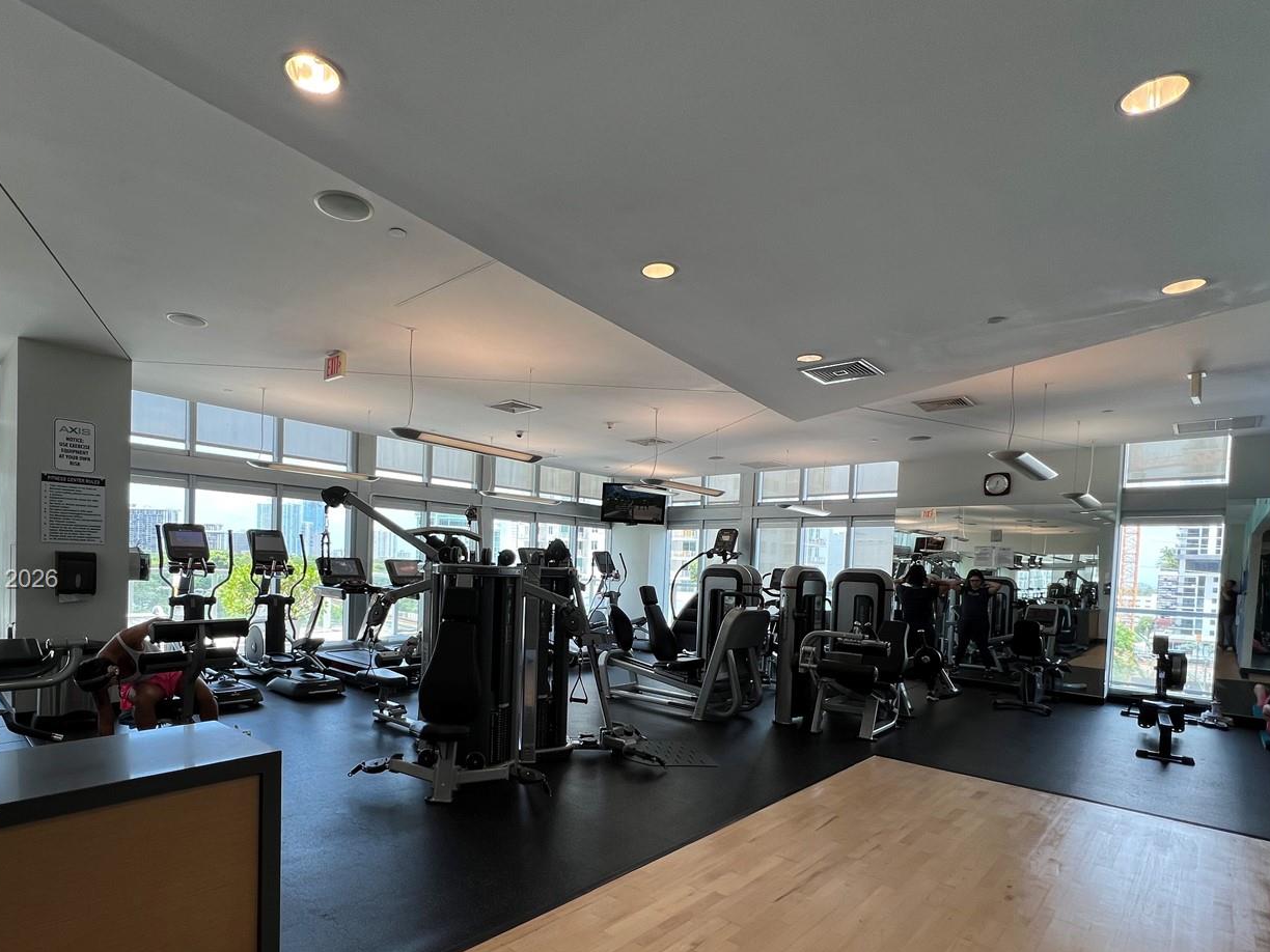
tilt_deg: -0.6
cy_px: 581
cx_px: 565
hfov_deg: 90.7
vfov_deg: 73.7
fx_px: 624
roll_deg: -2.1
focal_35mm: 17
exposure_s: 1/120
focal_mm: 1.57
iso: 40
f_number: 1.8
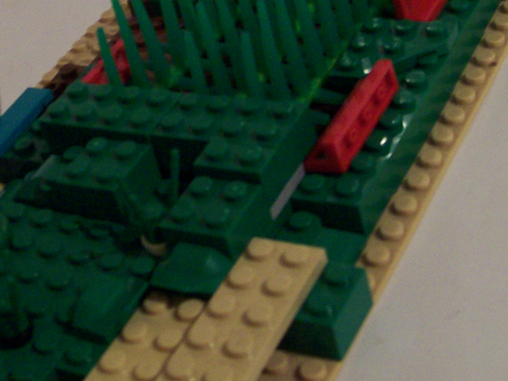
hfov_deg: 25.5
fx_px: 1115
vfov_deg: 19.2
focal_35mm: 76
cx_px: 163
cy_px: 69
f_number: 2.7
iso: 160
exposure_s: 1/8
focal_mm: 6
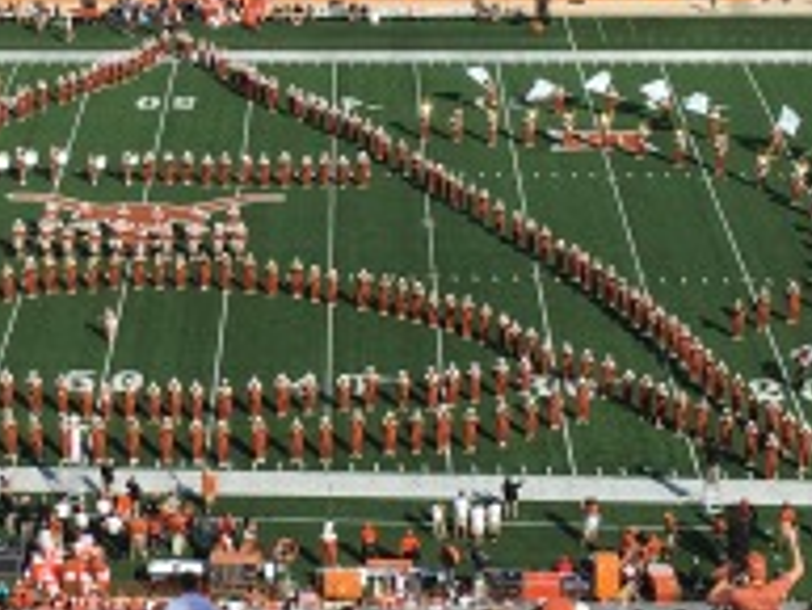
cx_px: 151
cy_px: 160
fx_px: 2253
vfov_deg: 15.4
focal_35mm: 96
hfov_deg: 20.2
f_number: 2.2
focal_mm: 4.15
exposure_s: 1/2079
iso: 25
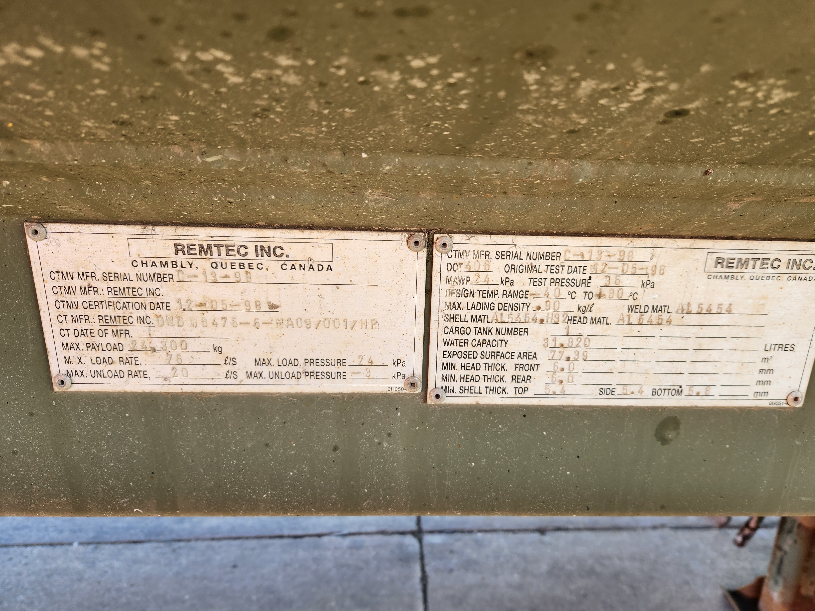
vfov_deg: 56.8
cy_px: 310
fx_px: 565
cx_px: 413
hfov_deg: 71.6
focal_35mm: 24
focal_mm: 5.4
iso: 25
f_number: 1.8
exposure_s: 1/180
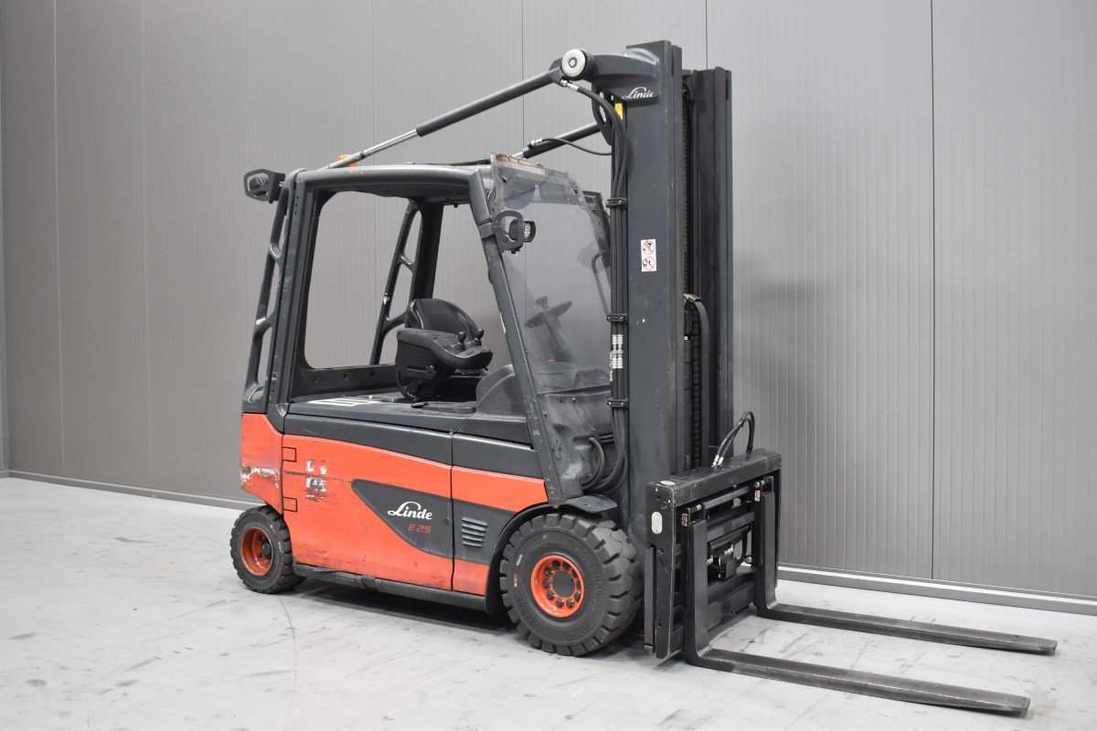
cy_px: 366
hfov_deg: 55.1
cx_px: 548
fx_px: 1051
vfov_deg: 38.4
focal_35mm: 34
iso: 1600
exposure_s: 1/30
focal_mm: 23
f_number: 4.5
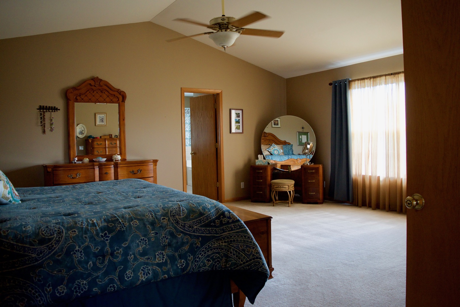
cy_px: 154
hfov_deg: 67.4
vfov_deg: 47.9
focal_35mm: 27
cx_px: 230
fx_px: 345
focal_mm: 18
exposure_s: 1/60
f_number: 4
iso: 560
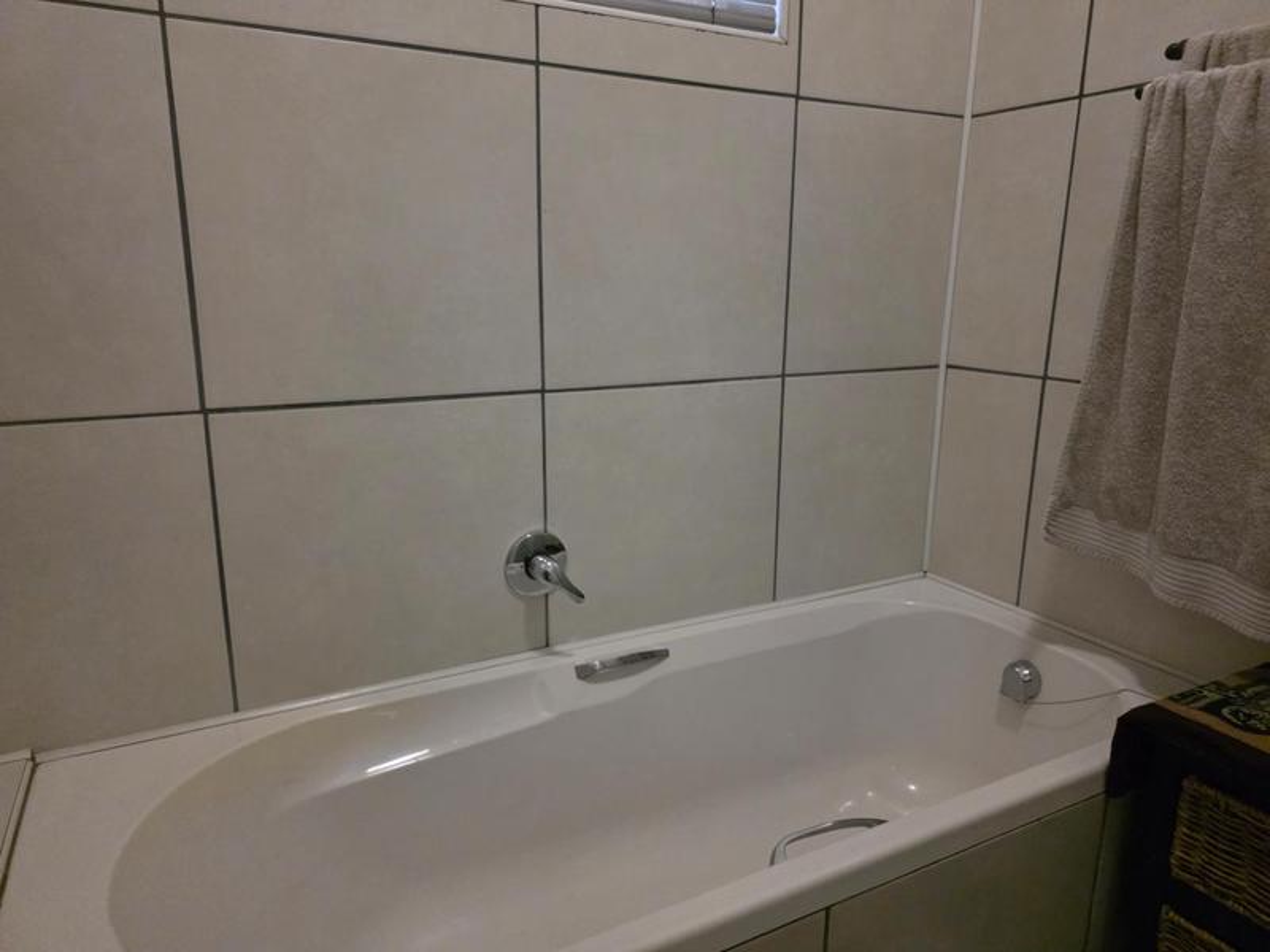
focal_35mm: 23
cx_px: 635
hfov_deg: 73.9
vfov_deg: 58.9
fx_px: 844
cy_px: 476
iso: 2000
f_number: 1.7
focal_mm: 6.3
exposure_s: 1/100
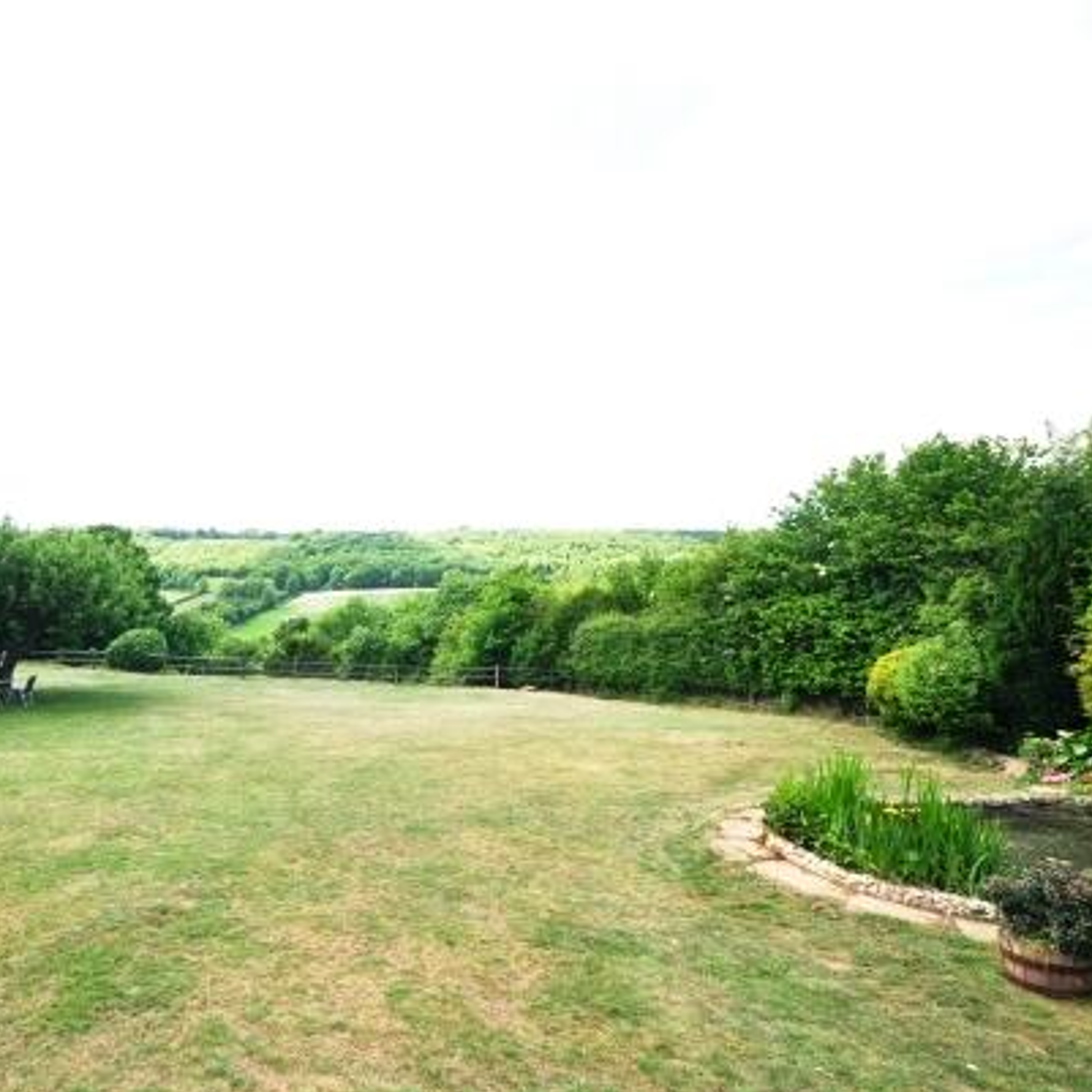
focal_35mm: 22
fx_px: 773
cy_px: 558
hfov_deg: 67.1
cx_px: 305
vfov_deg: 70.5
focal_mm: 11
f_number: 11
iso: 200
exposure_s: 1/30
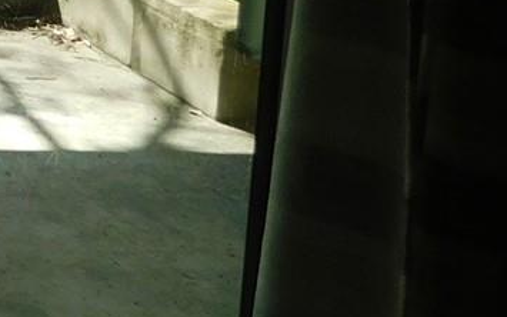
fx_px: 1520
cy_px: -211
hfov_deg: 14.3
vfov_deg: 11.3
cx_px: -623
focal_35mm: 110
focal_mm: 4
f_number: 3
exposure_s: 1/400
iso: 125
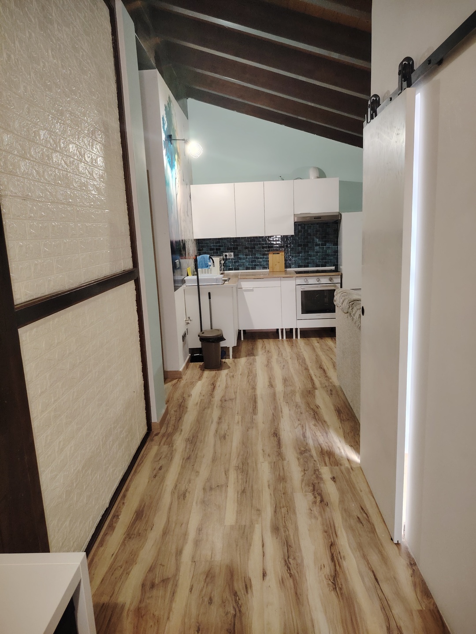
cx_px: 238
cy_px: 317
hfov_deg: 56.8
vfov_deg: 71.6
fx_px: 440
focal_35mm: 24
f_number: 1.75
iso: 4906
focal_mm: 5.25
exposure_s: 1/100
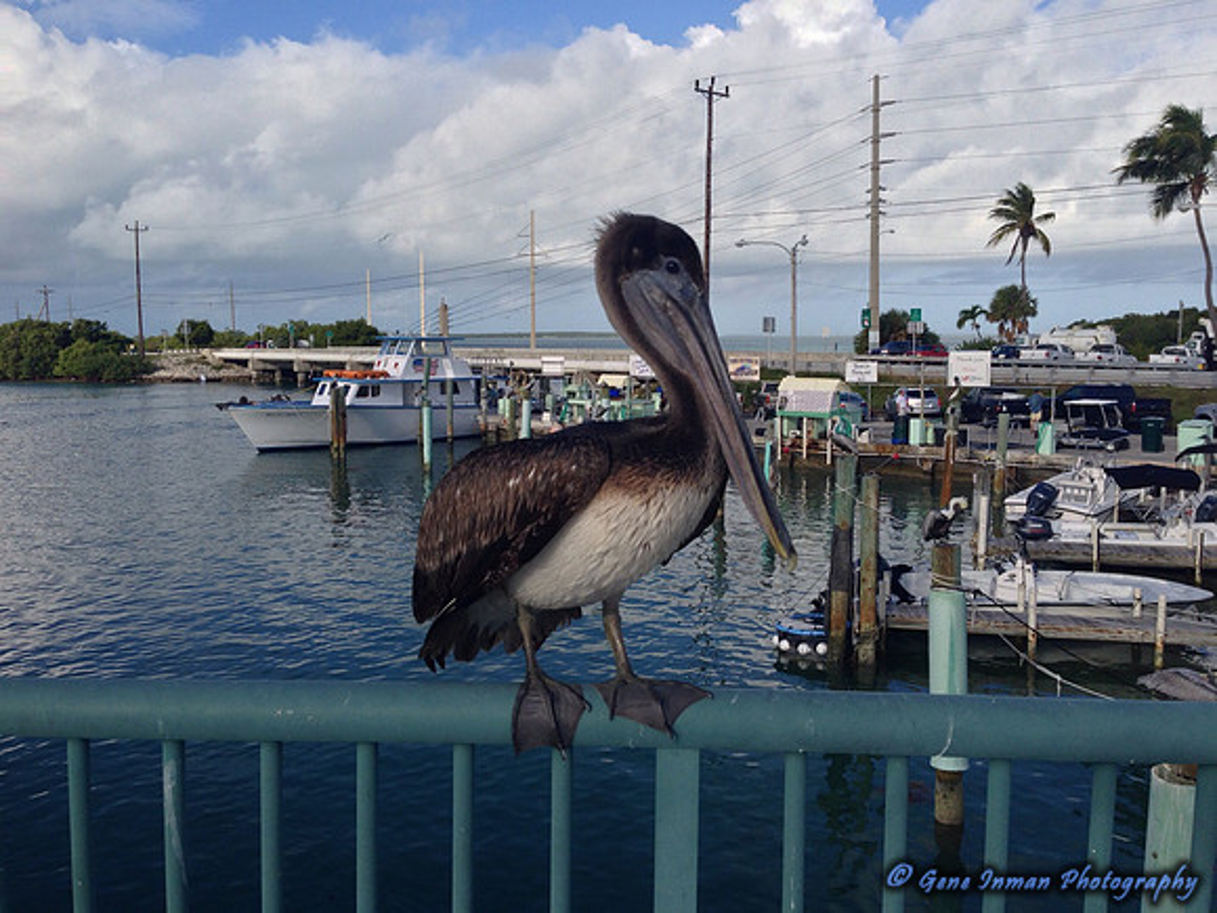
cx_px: 608
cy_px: 456
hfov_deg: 55.4
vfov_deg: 42.9
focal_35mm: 33
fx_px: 1160
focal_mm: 4.12
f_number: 2.4
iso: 50
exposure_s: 1/1748
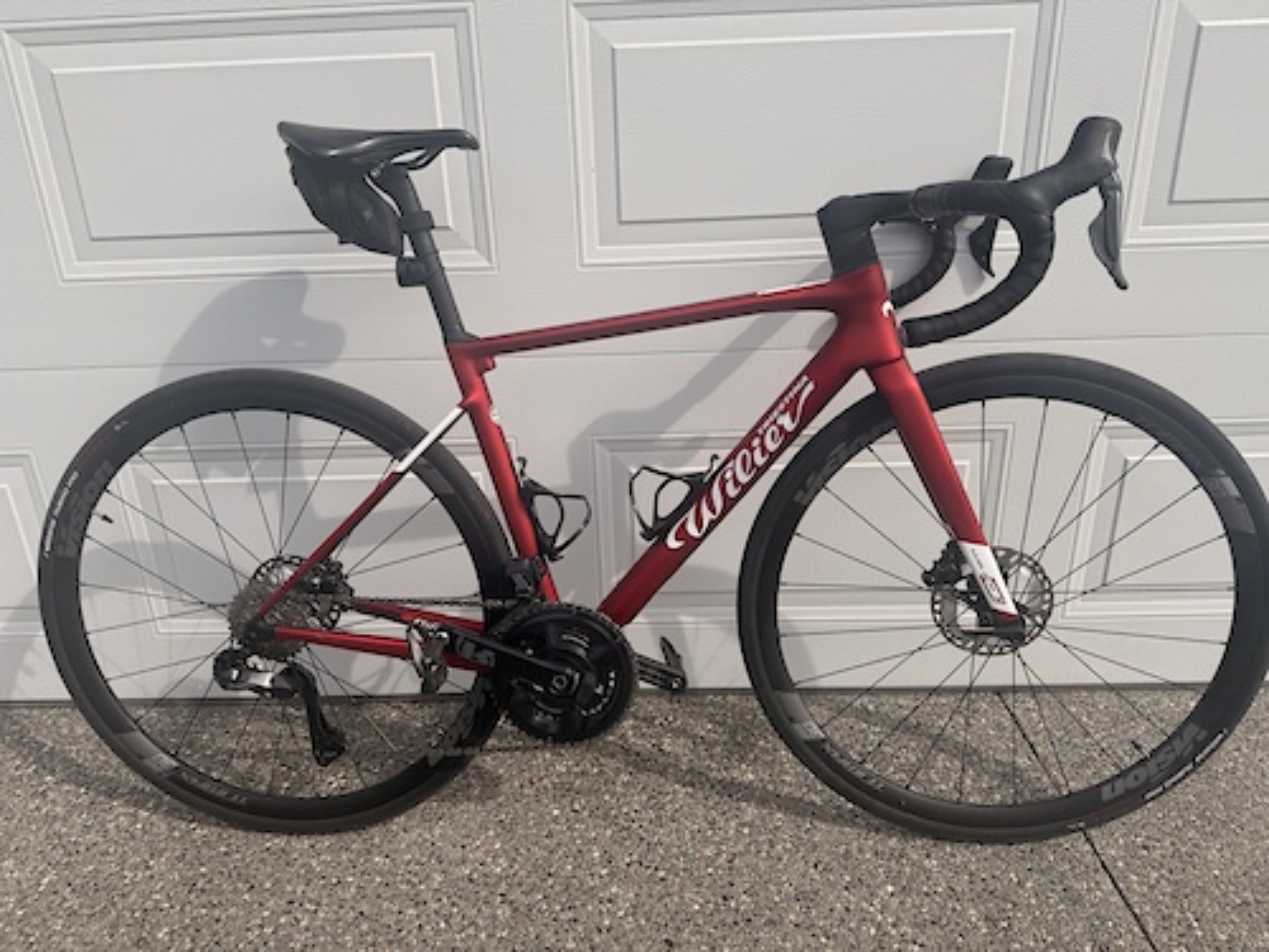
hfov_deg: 71.6
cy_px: 476
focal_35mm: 24
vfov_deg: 56.8
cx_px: 634
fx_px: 880
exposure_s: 1/4673
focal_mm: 6.76
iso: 80
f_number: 1.78
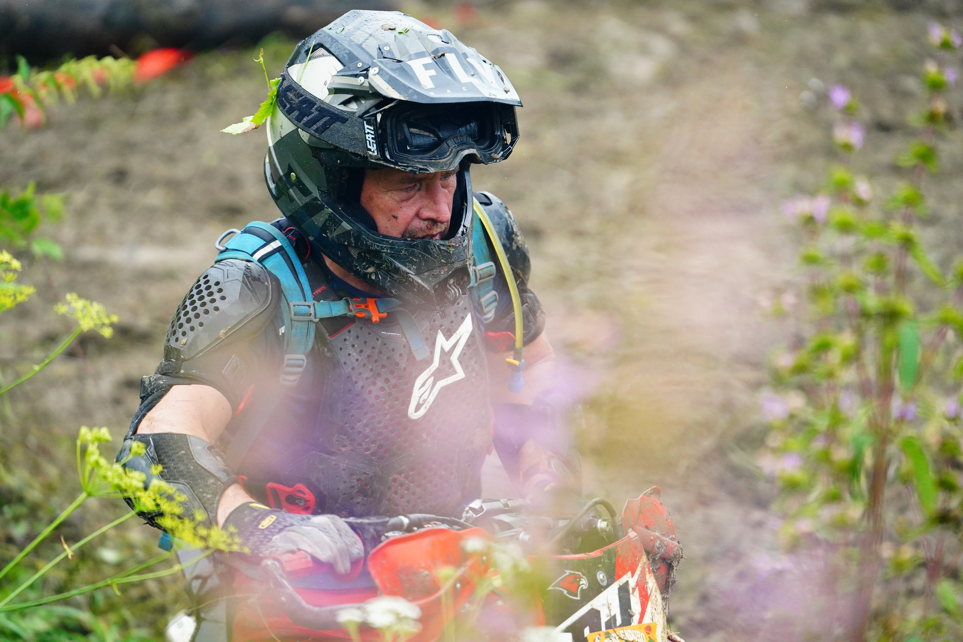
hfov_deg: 11.4
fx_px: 4815
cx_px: 482
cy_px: 321
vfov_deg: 7.6
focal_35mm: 180
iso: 5000
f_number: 3.5
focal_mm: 180
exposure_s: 1/4000
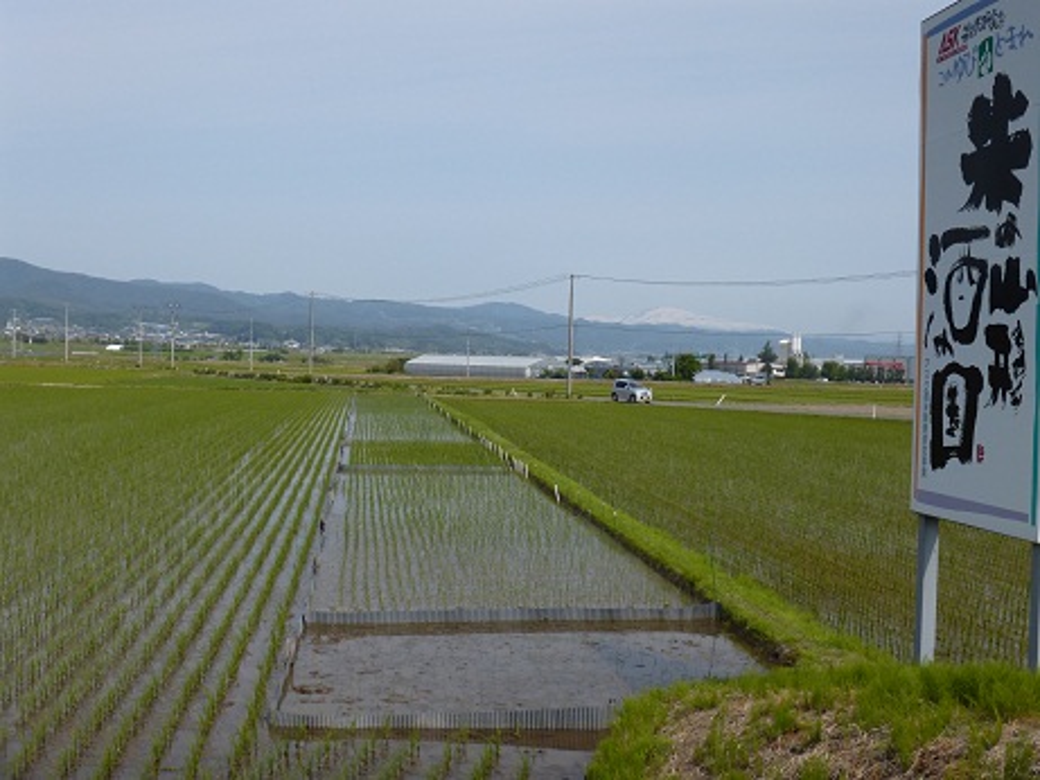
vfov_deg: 32.2
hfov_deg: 42.1
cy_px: 390
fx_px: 1352
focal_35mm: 45
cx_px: 520
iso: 100
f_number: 3.9
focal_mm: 8
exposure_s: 1/1000
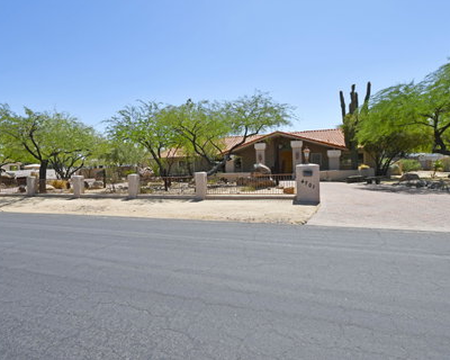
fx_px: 240
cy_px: 169
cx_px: 201
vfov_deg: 73.7
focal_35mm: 18
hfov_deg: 86.1
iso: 100
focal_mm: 10
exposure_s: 1/320
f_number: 9
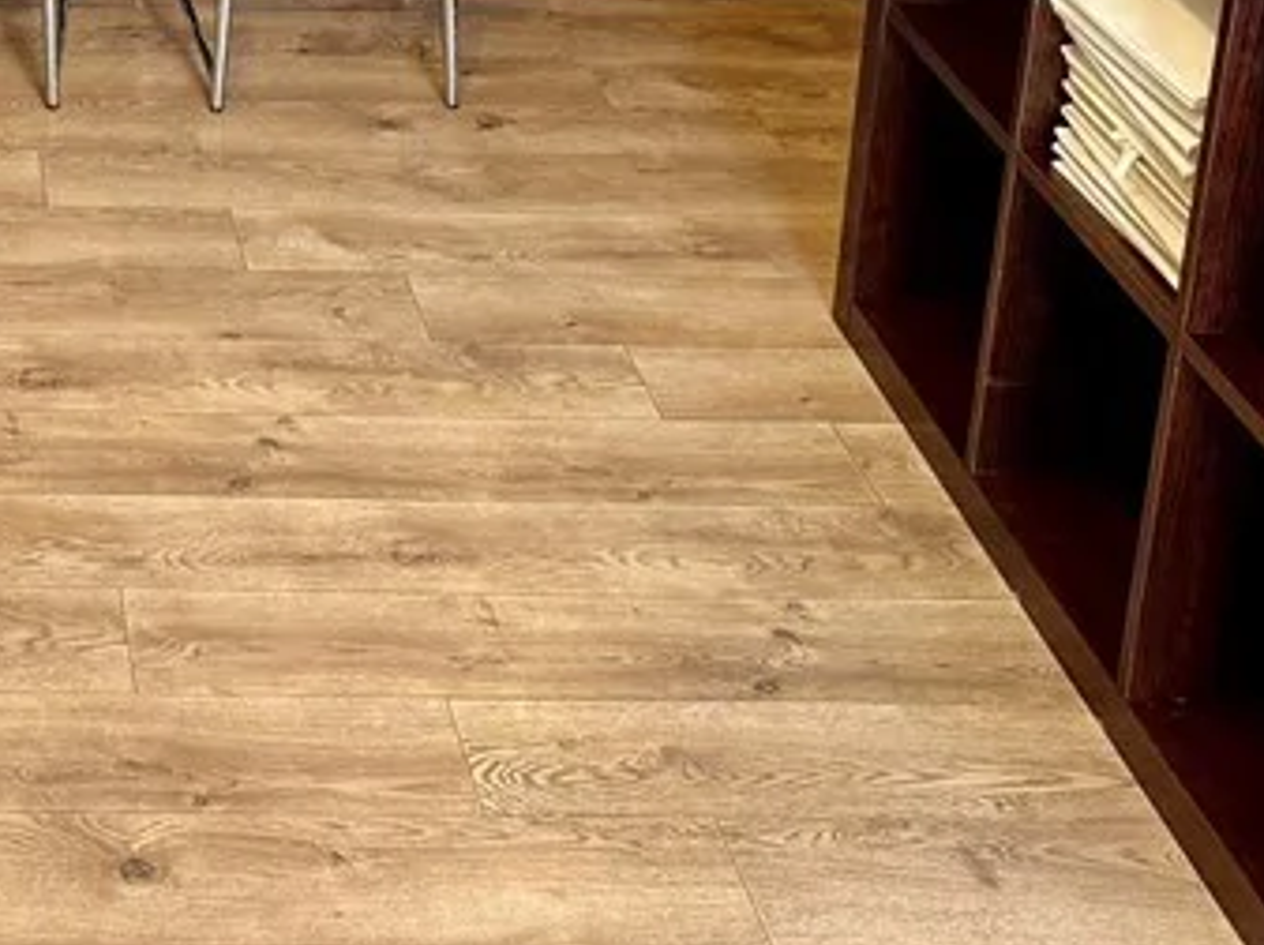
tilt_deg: -15.9
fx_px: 2663
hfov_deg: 24.5
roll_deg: +0.2
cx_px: -203
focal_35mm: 73
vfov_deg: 18.8
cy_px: -262
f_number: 1.78
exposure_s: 1/120
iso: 200
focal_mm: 6.76
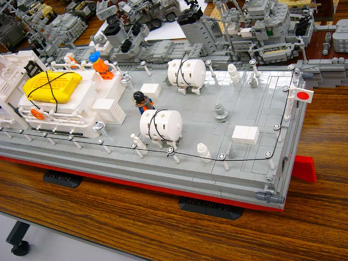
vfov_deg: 40.7
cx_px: 174
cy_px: 130
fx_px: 352
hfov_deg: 52.6
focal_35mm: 35
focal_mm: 5.8
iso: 100
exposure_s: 1/60
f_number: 2.8
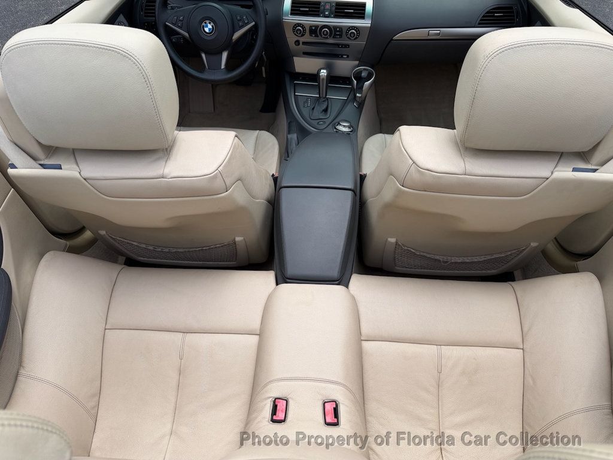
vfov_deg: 56.8
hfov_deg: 71.6
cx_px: 306
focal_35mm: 24
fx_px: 425
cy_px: 230
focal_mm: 6.76
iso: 80
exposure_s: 1/2907
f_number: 1.78
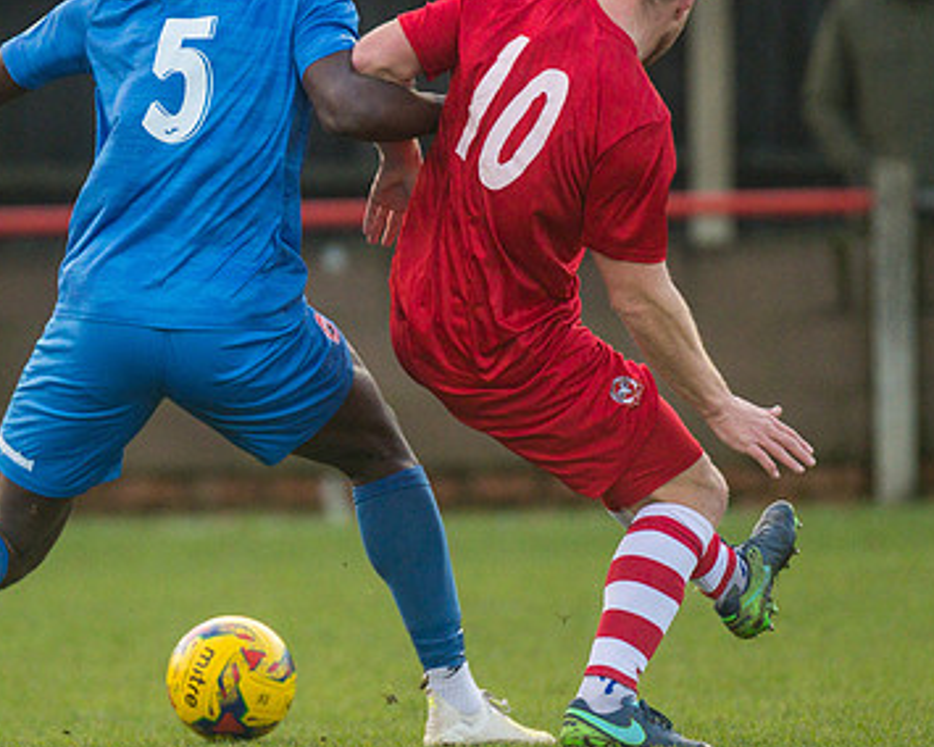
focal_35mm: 871
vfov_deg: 1.8
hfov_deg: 2.2
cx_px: 289
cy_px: 445
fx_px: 24077
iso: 2000
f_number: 2.8
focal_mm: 300
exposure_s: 1/2000
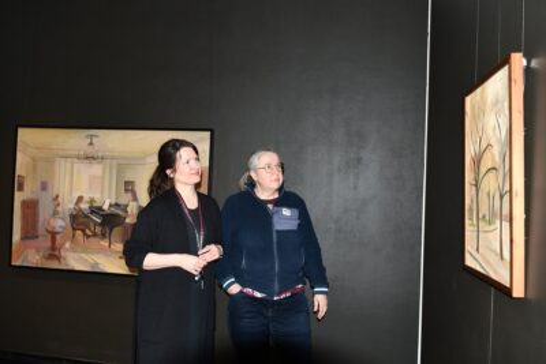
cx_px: 273
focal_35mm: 28
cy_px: 182
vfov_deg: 46.4
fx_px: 425
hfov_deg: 65.5
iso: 640
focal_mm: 19
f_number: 4.5
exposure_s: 1/60
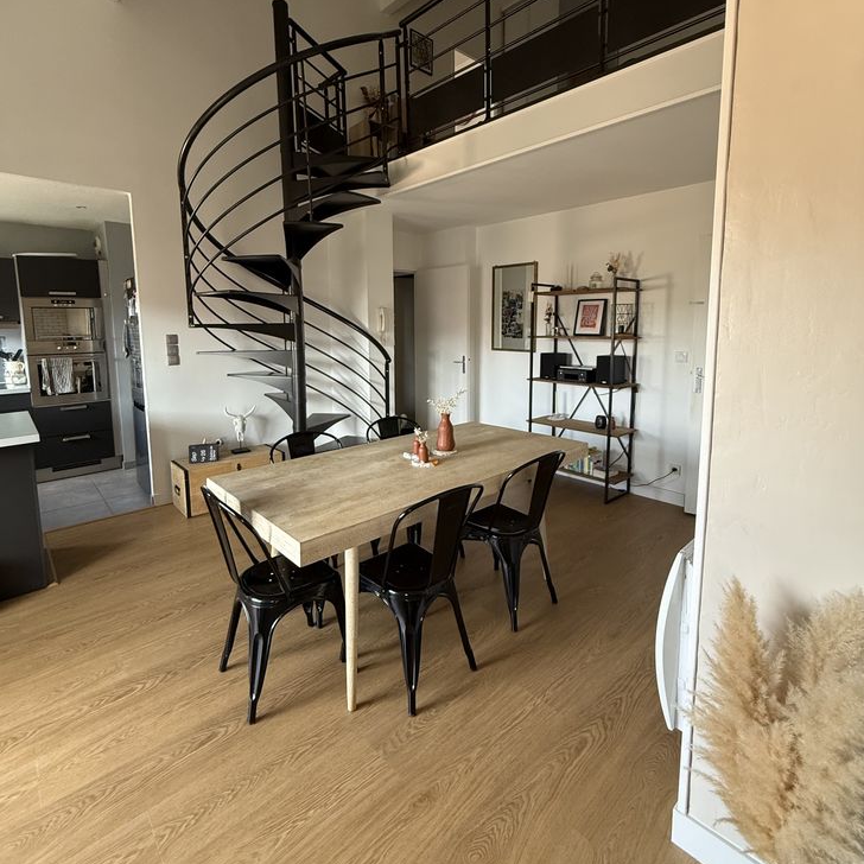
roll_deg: +0.4
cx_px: 426
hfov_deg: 84.0
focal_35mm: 17
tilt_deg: -6.4
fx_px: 480
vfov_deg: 83.6
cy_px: 379
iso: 320
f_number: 2.2
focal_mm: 2.22
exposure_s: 1/99
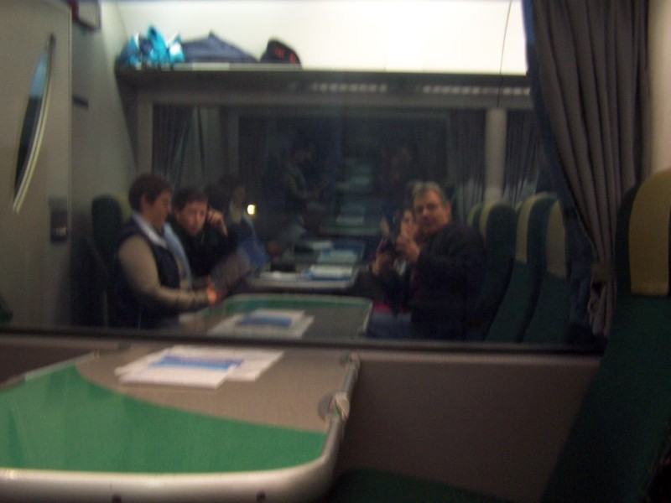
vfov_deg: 37.7
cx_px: 336
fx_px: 737
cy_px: 252
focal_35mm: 38
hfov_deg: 49.0
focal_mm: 6.3
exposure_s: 1/8
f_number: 2.8
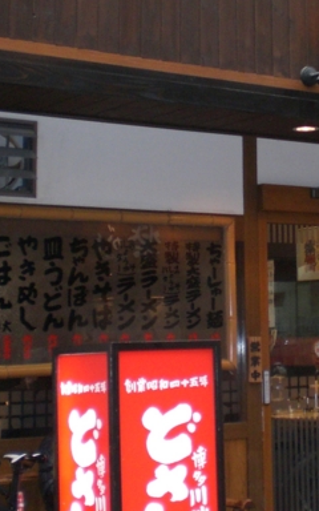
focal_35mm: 84
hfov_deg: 15.2
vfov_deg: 24.5
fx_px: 1168
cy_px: 165
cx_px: 348
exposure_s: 1/60
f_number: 3.1
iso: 200
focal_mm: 6.3
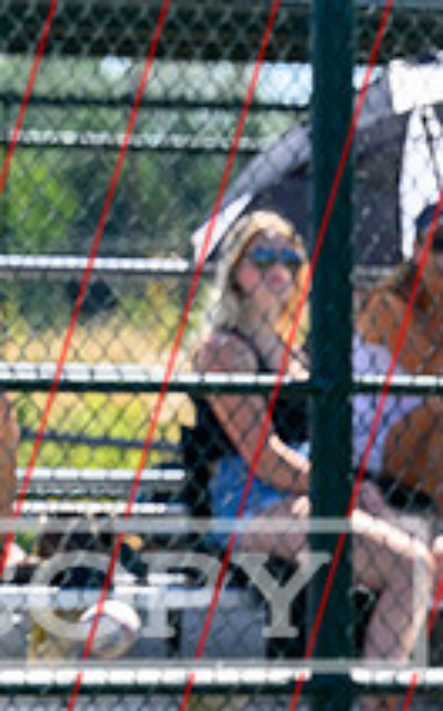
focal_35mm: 558
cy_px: 633
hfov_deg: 2.3
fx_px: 10808
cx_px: -400
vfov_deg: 3.8
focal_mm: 145
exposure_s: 1/3200
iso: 1100
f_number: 5
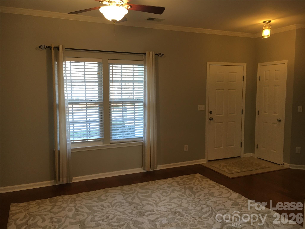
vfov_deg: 48.2
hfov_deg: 61.7
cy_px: 114
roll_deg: -0.1
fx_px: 256
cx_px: 152
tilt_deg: -6.1
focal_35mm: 29
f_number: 2.2
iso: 80
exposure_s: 1/30
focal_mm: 4.15
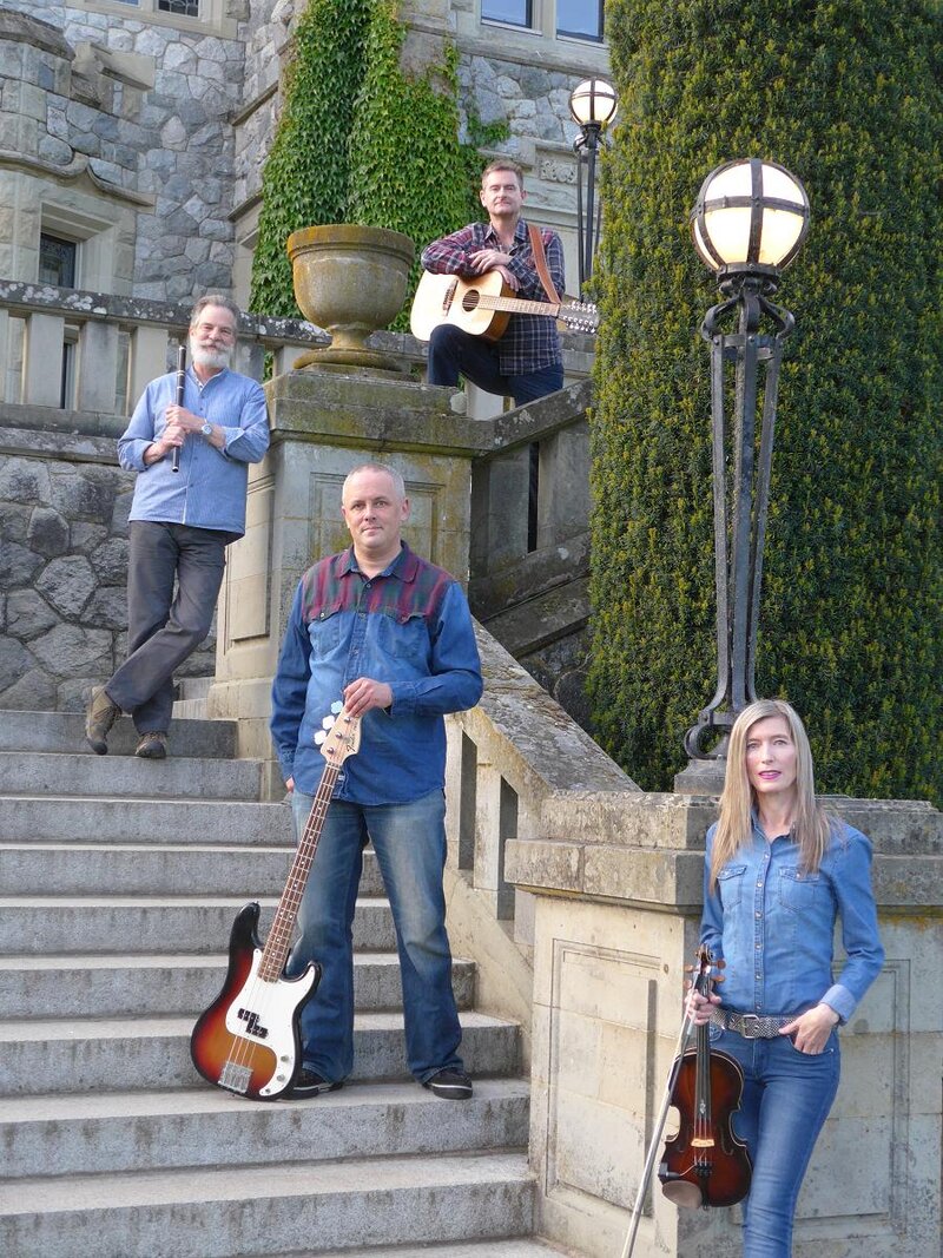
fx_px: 2034
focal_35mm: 56
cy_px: 629
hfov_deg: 26.1
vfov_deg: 34.4
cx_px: 472
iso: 400
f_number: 3.5
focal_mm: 12
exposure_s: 1/400
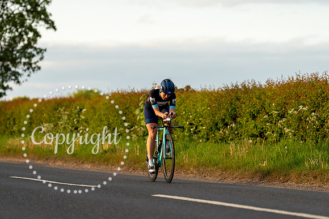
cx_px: 164
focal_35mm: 197
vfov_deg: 7.0
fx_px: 1801
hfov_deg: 10.4
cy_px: 110
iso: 400
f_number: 4
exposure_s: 1/1000
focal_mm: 197
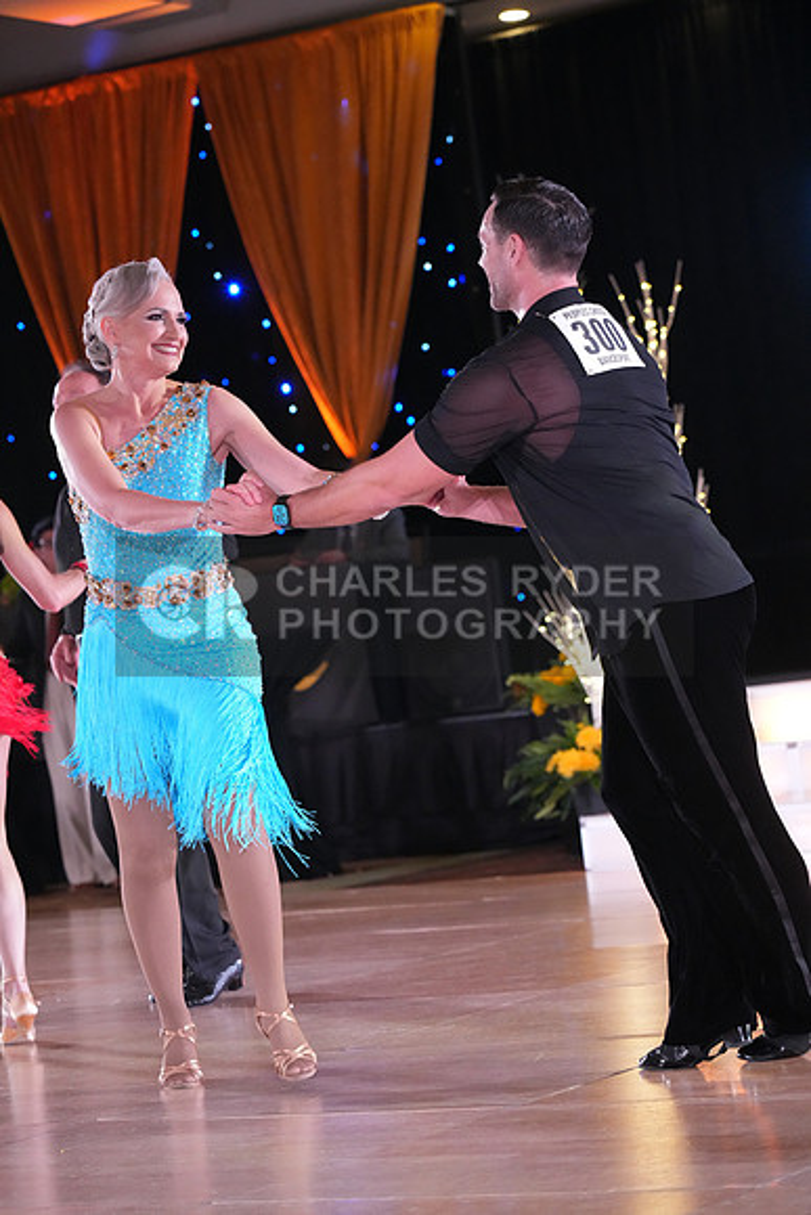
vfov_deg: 19.5
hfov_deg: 13.0
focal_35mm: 105
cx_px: 406
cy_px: 608
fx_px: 3546
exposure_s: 1/400
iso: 8000
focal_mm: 105
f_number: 4.5
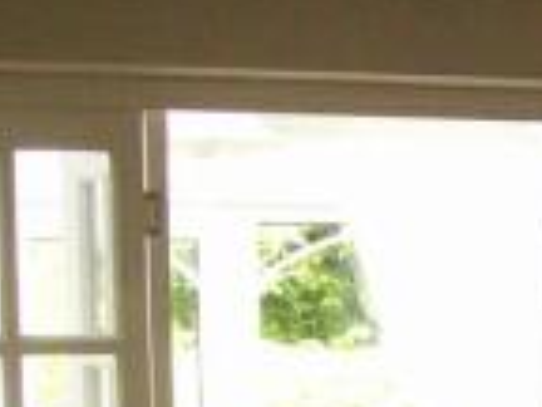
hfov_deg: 12.7
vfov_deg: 9.7
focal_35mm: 146
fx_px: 2286
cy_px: 680
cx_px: 849
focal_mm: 6
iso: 200
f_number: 2.7
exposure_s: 1/283
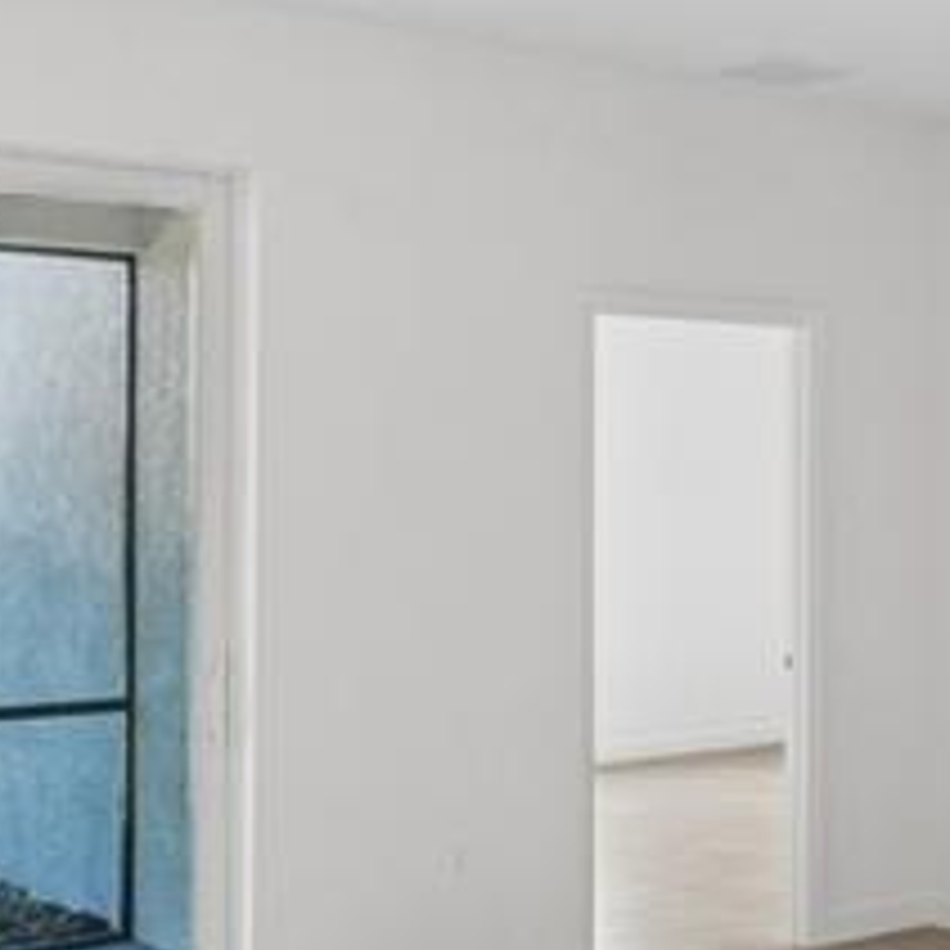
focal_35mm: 66
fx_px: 2049
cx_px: 1045
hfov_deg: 24.4
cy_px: 480
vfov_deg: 26.1
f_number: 8
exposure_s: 1/30
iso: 400
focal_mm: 16
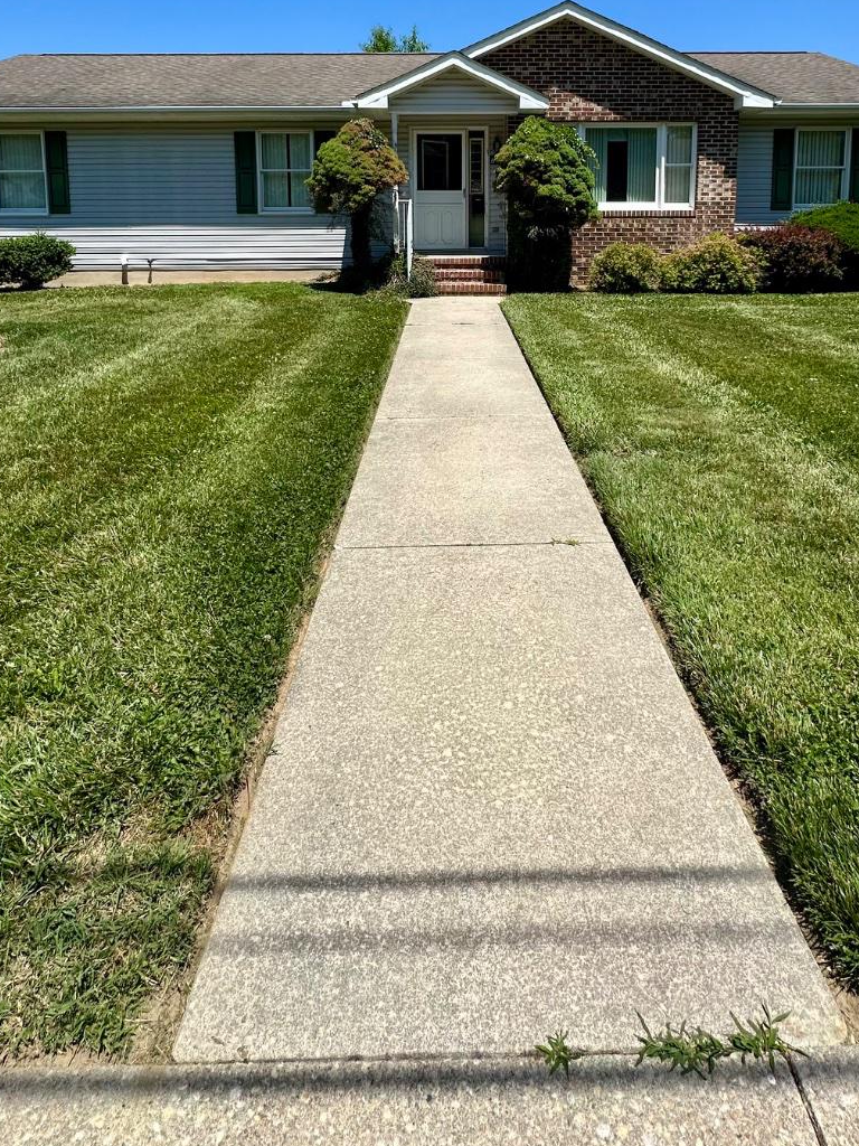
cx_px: 452
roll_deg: -0.3
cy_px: 293
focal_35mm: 21
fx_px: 695
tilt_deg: -4.2
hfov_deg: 63.4
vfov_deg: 73.7
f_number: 2.2
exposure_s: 1/2747
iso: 50
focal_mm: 2.22
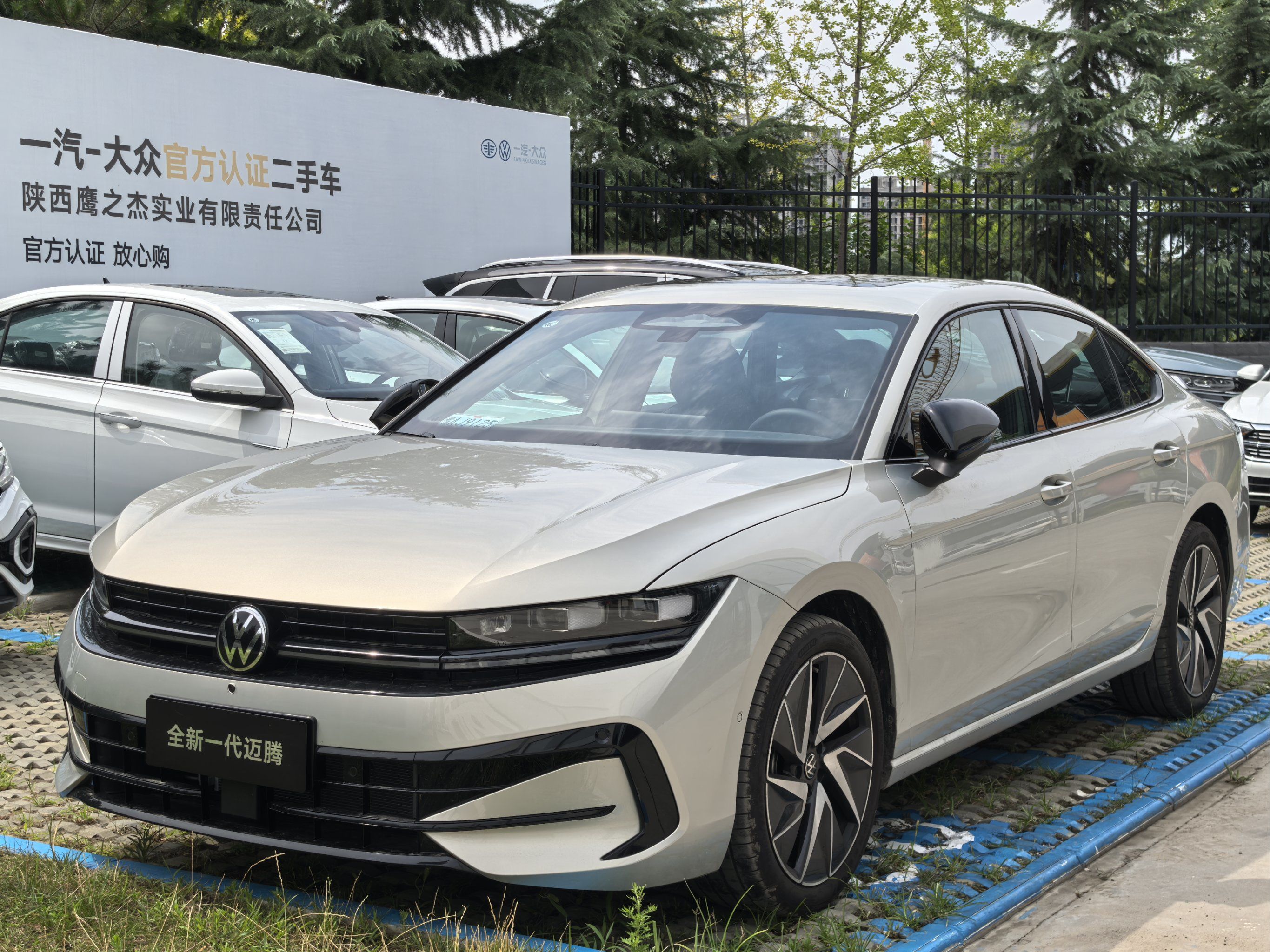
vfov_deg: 27.0
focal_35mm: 54
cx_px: 635
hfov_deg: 35.5
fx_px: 1981
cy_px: 476
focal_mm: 6.98
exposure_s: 1/2500
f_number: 2
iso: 50
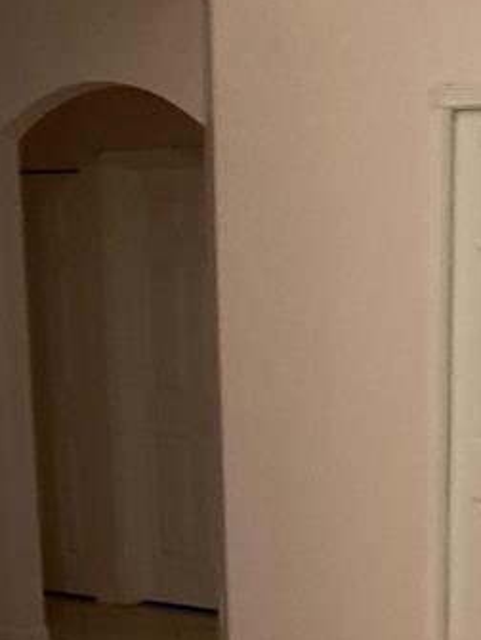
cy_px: 818
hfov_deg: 15.7
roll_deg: -1.5
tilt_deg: -15.3
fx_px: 1720
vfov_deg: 19.5
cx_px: 447
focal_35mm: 93
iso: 320
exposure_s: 1/40
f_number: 1.8
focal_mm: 4.25
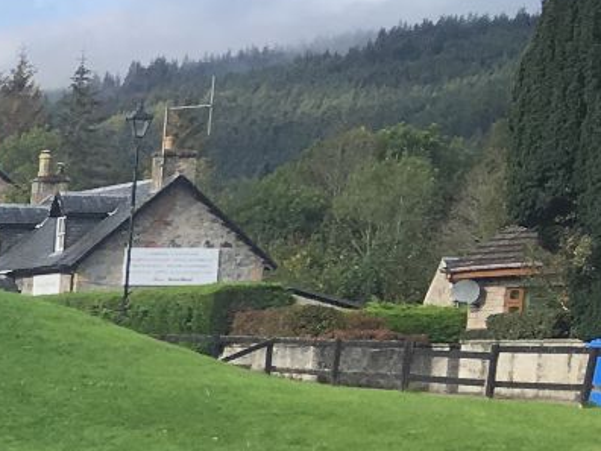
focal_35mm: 150
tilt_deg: -7.9
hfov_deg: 11.0
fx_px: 2604
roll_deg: -1.4
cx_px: -865
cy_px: 779
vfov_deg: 9.5
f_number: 2.2
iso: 25
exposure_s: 1/950
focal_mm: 4.15
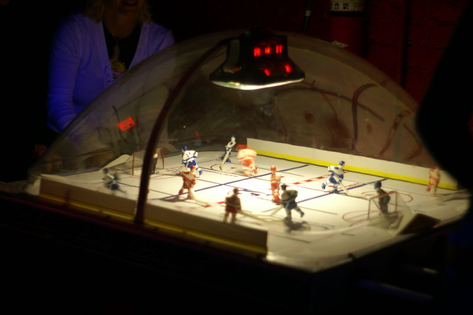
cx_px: 236
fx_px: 984
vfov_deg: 18.1
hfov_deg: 27.0
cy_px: 158
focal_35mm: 75
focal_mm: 50
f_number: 2
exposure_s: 1/20
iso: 400
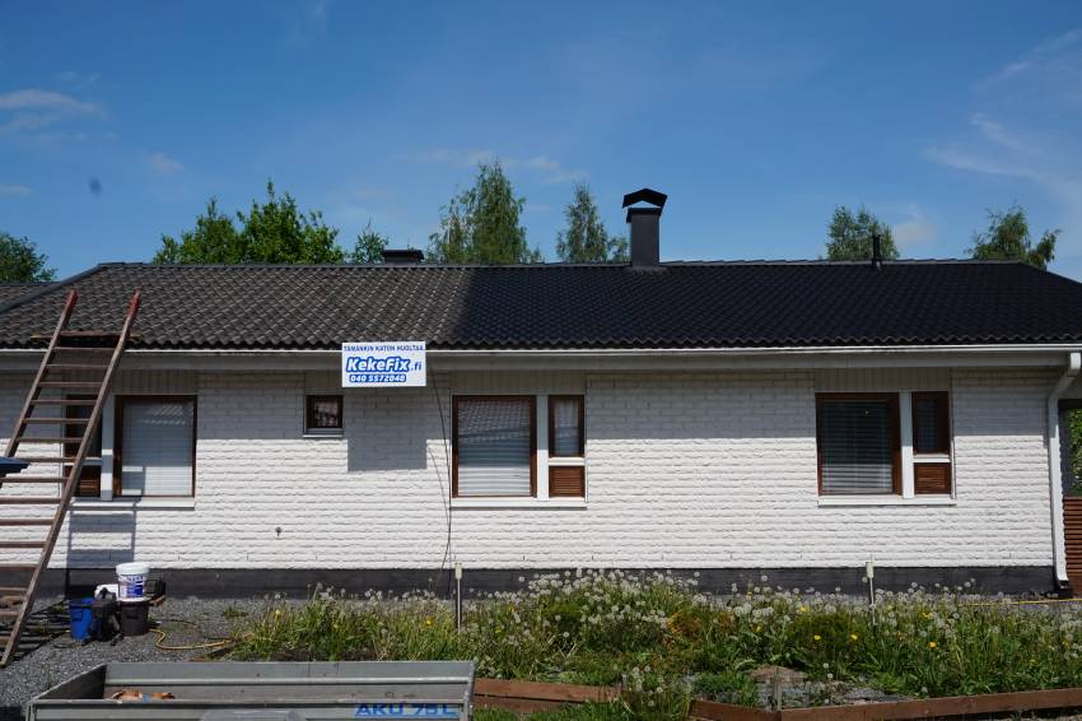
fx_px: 1127
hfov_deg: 51.3
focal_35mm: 38
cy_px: 360
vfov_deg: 35.5
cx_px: 541
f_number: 14
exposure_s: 1/160
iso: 100
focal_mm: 25
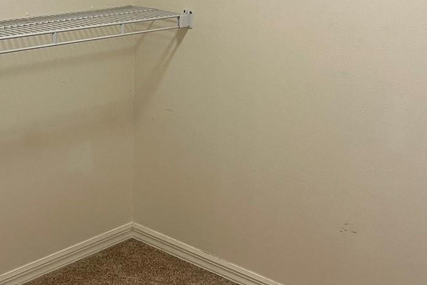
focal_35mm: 63
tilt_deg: -10.5
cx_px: 177
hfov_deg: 31.8
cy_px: 44
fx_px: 747
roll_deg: +0.2
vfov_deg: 21.2
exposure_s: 1/60
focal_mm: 5.1
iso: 80
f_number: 1.6
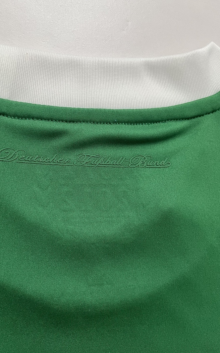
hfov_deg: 44.3
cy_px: 178
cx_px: 90
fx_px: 269
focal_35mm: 28
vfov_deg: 66.5
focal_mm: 5.1
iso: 160
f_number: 1.6
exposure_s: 1/60
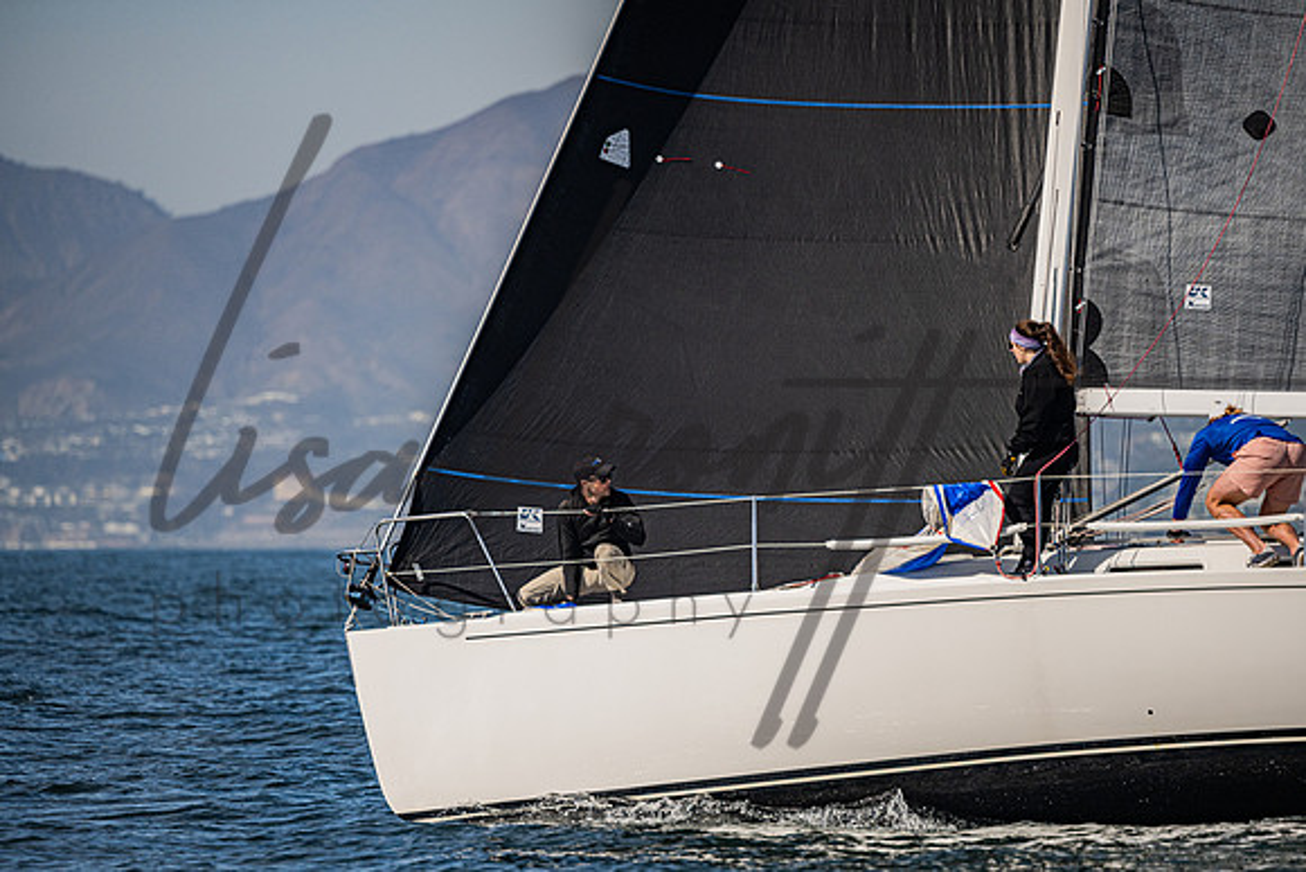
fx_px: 14846
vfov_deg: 3.4
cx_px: 653
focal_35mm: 409
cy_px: 436
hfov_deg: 5.0
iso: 320
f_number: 5.6
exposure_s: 1/4000
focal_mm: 400
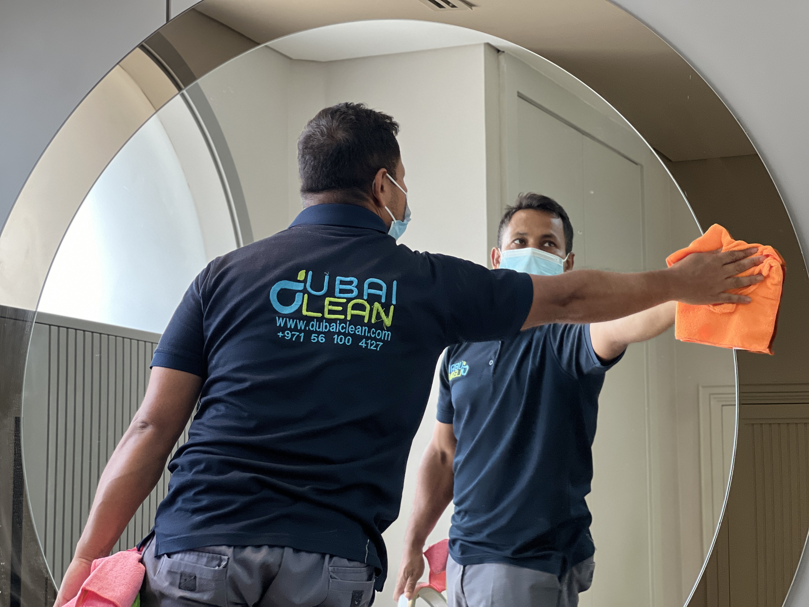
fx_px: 1800
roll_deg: +0.0
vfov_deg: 19.1
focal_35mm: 77
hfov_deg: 25.3
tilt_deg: +7.2
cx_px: 404
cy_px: 304
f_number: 2.8
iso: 160
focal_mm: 9
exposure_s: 1/100
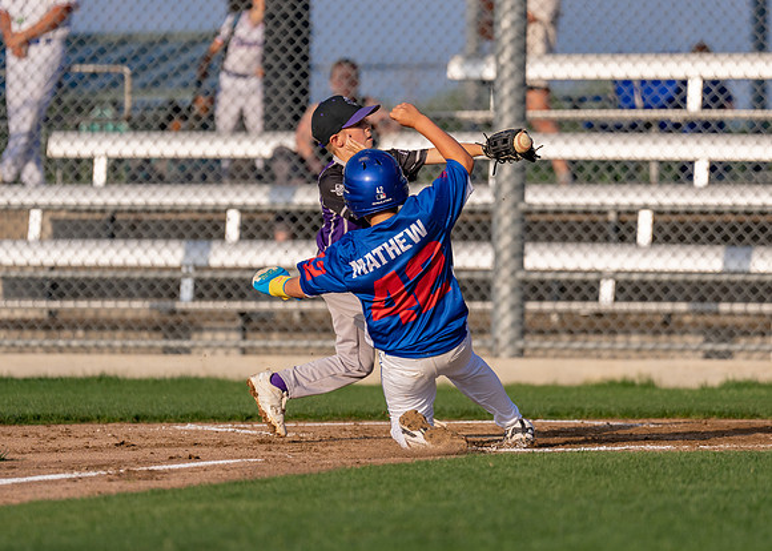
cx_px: 440
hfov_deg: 6.4
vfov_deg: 4.5
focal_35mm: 317
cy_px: 264
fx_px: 6958
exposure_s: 1/5000
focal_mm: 200
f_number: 2.8
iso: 250
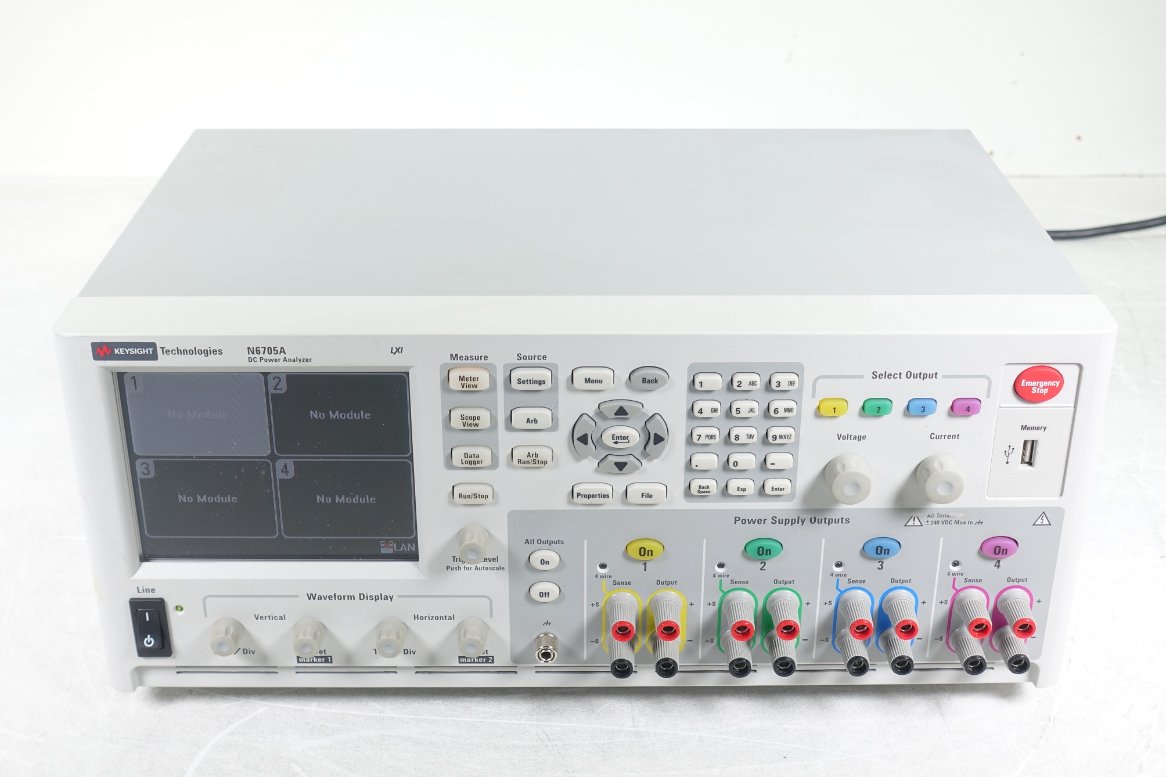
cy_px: 391
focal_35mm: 51
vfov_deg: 26.5
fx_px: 1651
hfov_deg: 38.9
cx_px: 588
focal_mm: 18.51
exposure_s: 1/80
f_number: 4.5
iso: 125
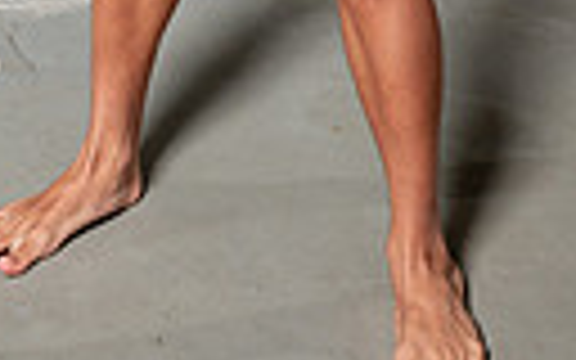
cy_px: -482
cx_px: 140
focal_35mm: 125
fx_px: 1962
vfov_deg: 9.4
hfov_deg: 16.6
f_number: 6.3
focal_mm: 35
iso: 400
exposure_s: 1/250
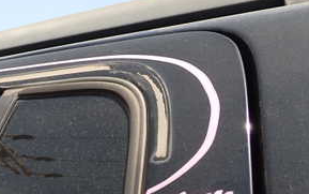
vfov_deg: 19.7
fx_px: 556
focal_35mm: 66
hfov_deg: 29.0
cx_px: -2
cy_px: 135
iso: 100
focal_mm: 5.4
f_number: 3.2
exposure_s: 1/500
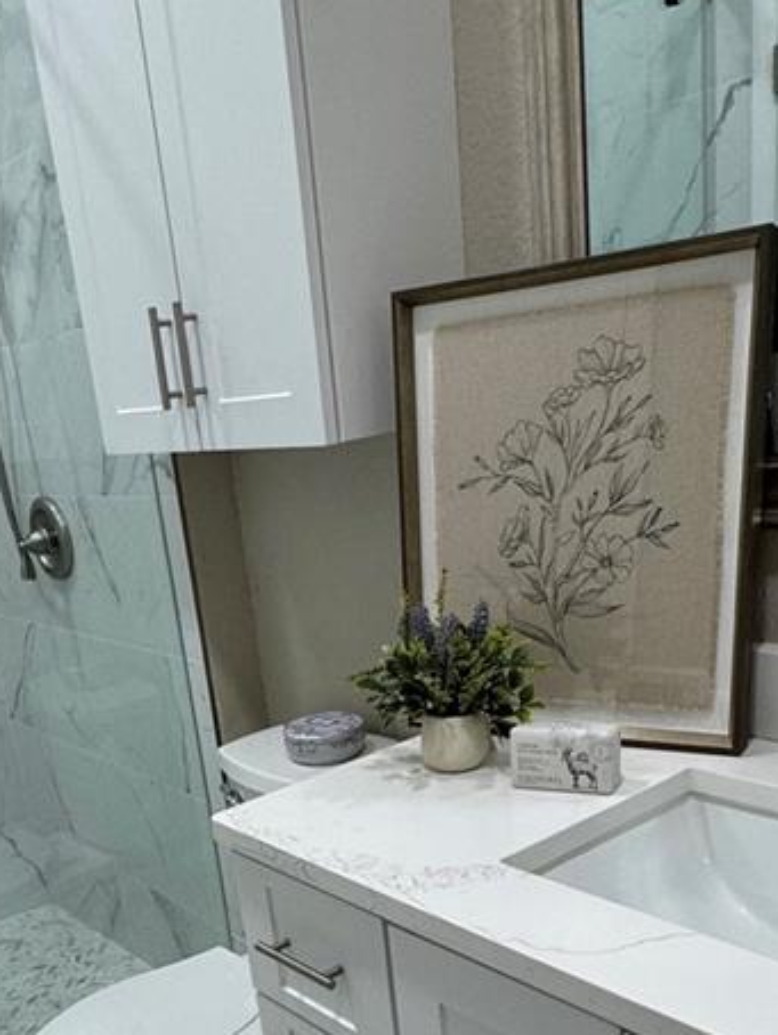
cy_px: 839
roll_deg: +9.3
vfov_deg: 47.2
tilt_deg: -23.6
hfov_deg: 38.4
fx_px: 1108
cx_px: 283
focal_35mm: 37
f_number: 2.2
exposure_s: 1/120
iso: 160
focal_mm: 2.22
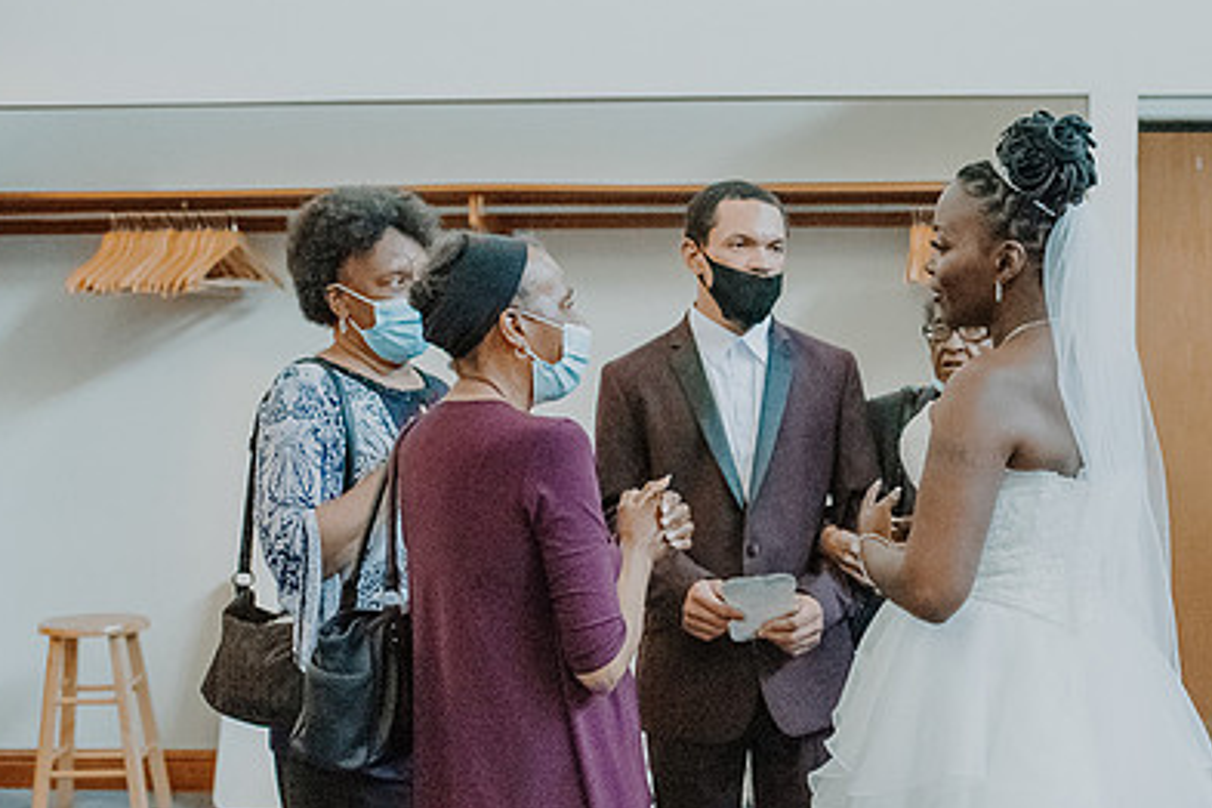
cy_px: 492
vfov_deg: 23.7
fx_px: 1919
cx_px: 841
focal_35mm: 57
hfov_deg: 34.6
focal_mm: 35
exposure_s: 1/1250
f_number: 3.2
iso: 12800
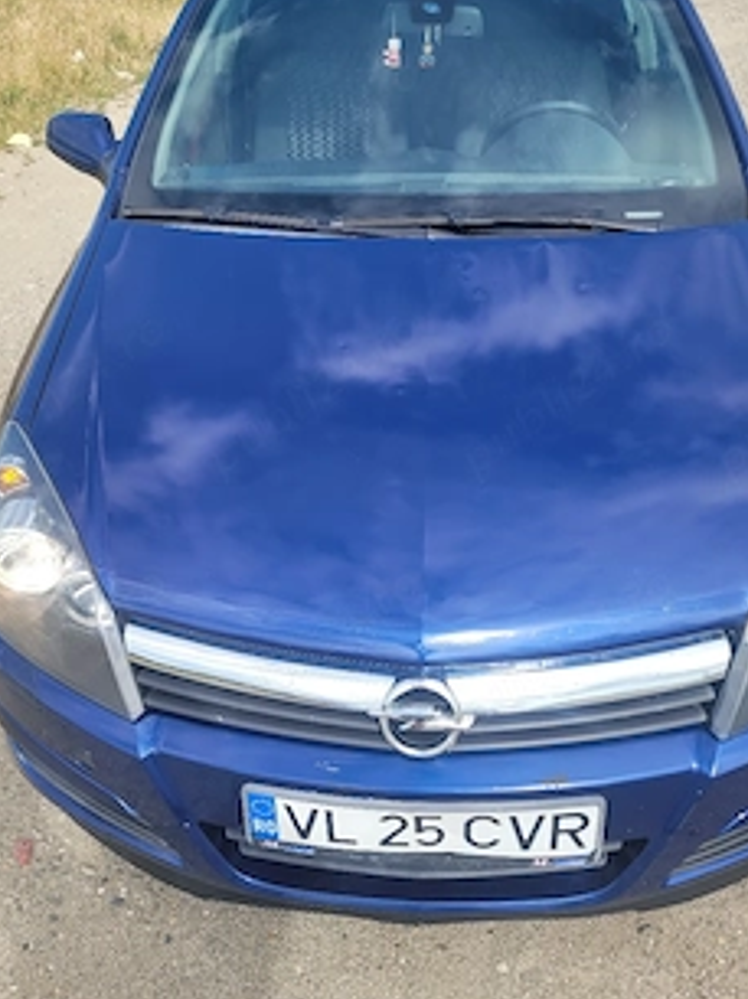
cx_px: 379
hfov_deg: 41.7
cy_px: 434
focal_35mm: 34
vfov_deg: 53.8
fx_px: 981
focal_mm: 5.4
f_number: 1.8
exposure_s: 1/1250
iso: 40
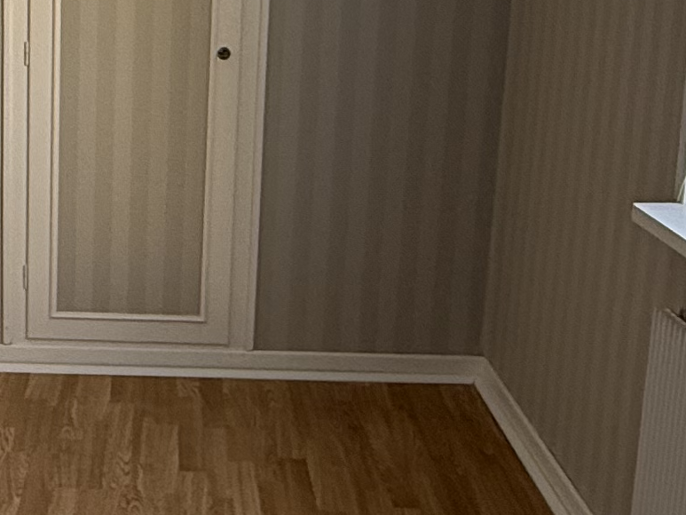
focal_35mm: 73
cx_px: 81
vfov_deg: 20.1
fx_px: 1447
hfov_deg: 25.9
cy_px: 207
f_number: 2.2
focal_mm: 2.22
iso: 100
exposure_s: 1/99
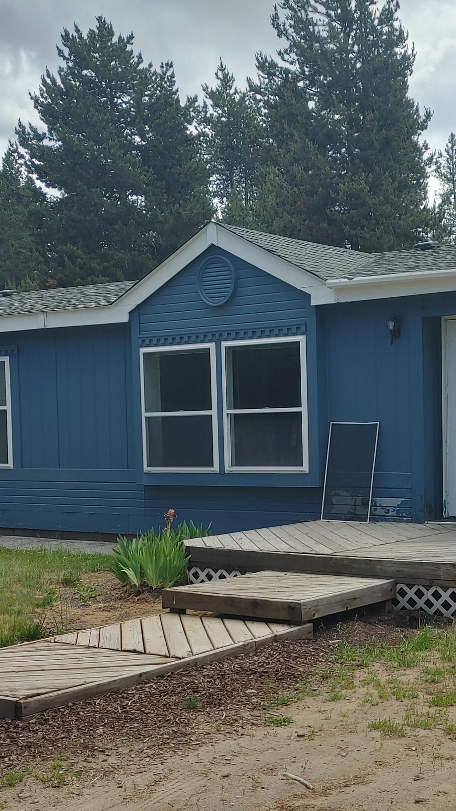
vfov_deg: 39.7
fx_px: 1118
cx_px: 337
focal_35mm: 52
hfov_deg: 22.9
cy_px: 486
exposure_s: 1/1370
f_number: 1.8
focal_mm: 5.58
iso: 50
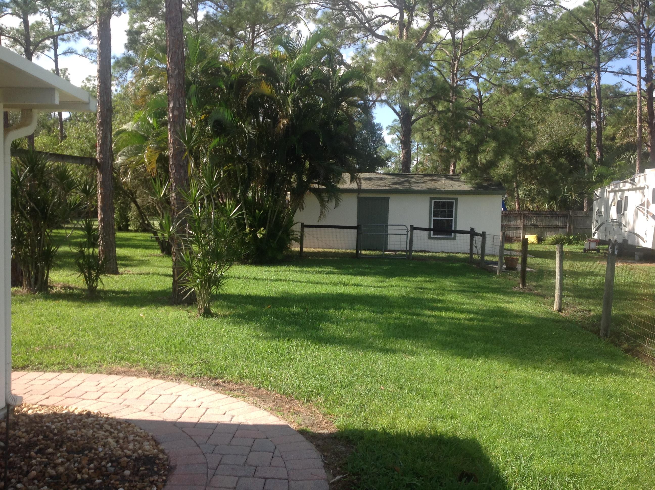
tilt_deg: -3.4
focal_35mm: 35
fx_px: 661
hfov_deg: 52.7
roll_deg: -0.8
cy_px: 245
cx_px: 328
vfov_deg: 40.6
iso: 50
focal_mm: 4.28
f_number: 2.4
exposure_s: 1/756
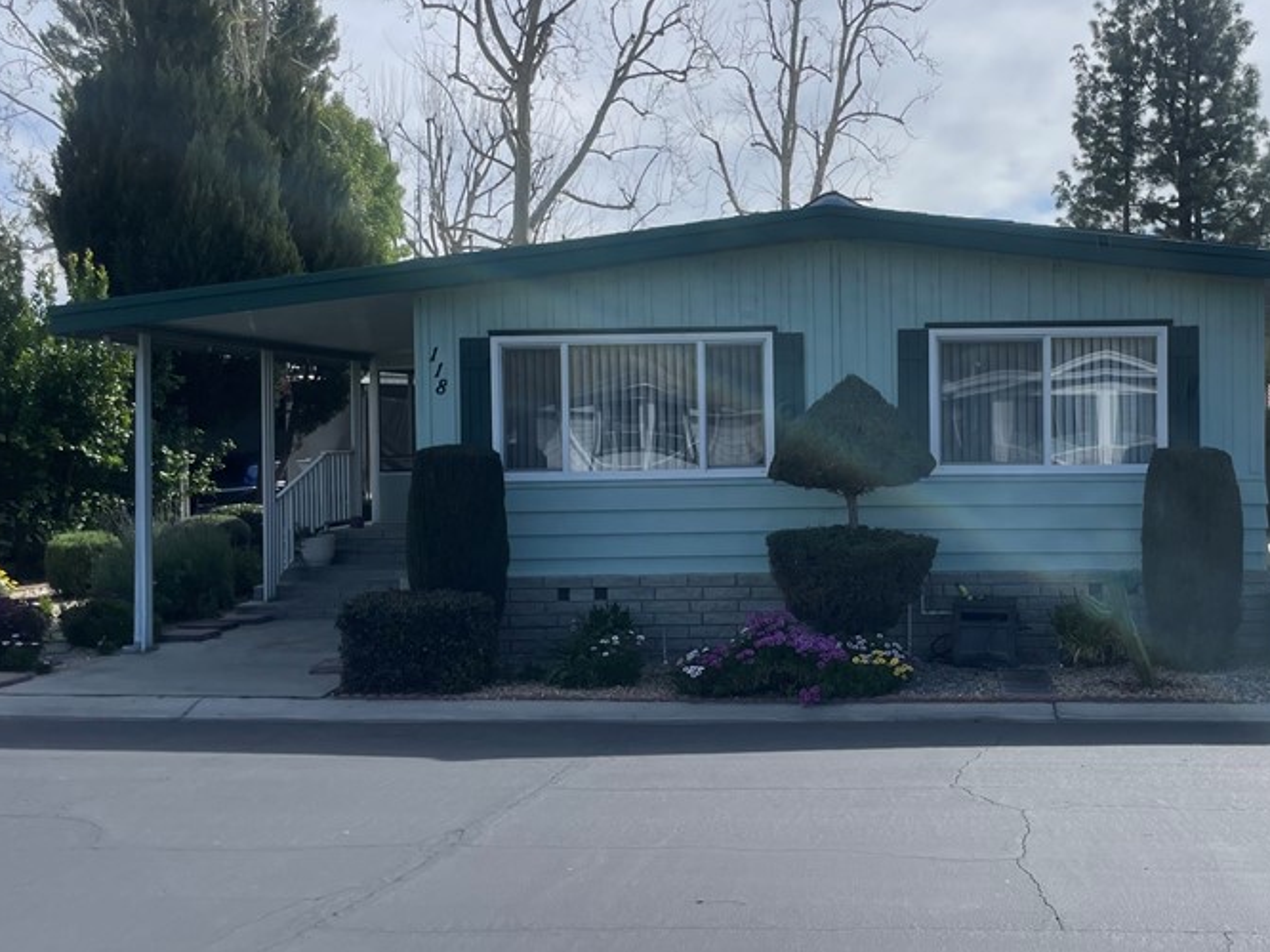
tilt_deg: -1.6
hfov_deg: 45.9
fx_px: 1467
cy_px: 466
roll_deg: +0.4
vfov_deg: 35.9
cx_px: 868
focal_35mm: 40
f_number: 1.6
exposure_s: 1/5291
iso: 32
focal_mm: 4.2
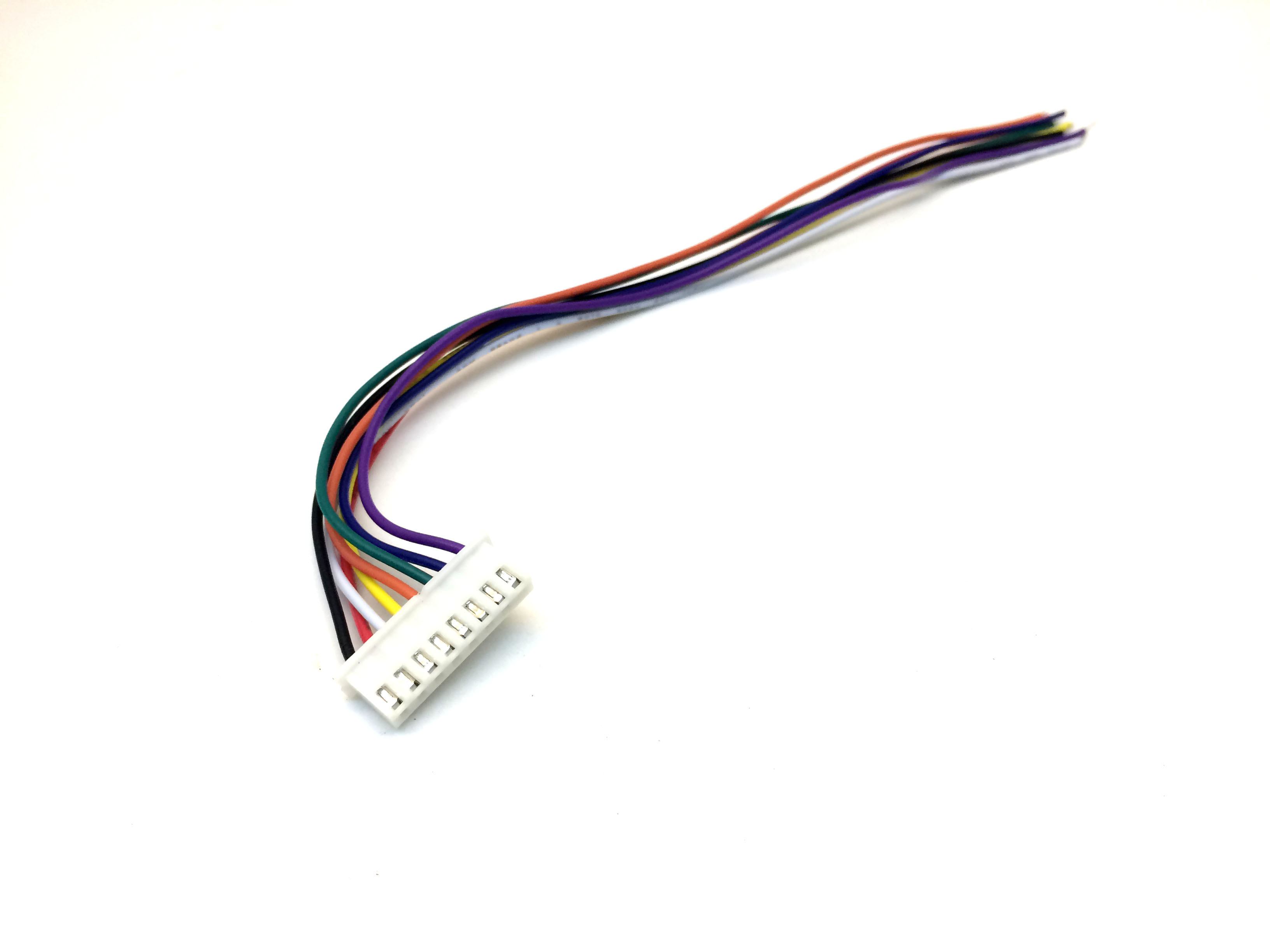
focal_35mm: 29
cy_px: 476
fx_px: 1064
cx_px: 635
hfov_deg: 61.7
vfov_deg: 48.2
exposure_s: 1/33
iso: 40
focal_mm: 4.15
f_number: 2.2
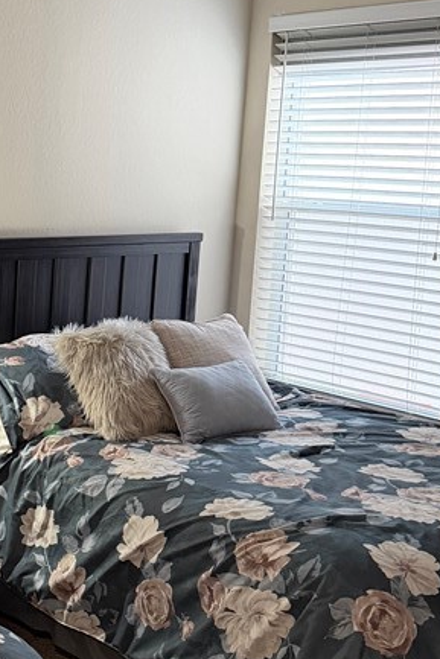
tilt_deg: -10.7
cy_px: 342
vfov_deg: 33.9
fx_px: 1081
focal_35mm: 59
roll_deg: -1.2
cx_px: -55
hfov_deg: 21.7
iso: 500
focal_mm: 6.76
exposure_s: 1/60
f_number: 1.78
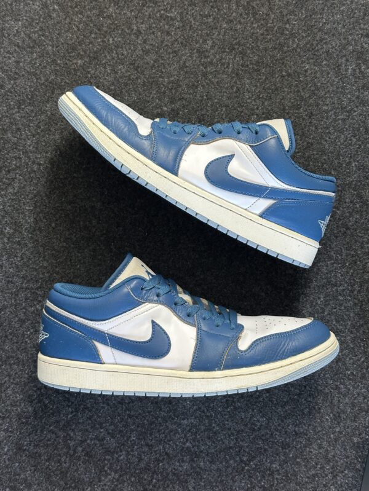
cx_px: 184
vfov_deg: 39.6
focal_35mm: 48
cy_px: 246
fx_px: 682
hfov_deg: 30.3
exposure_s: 1/50
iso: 250
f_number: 1.78
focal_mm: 6.86
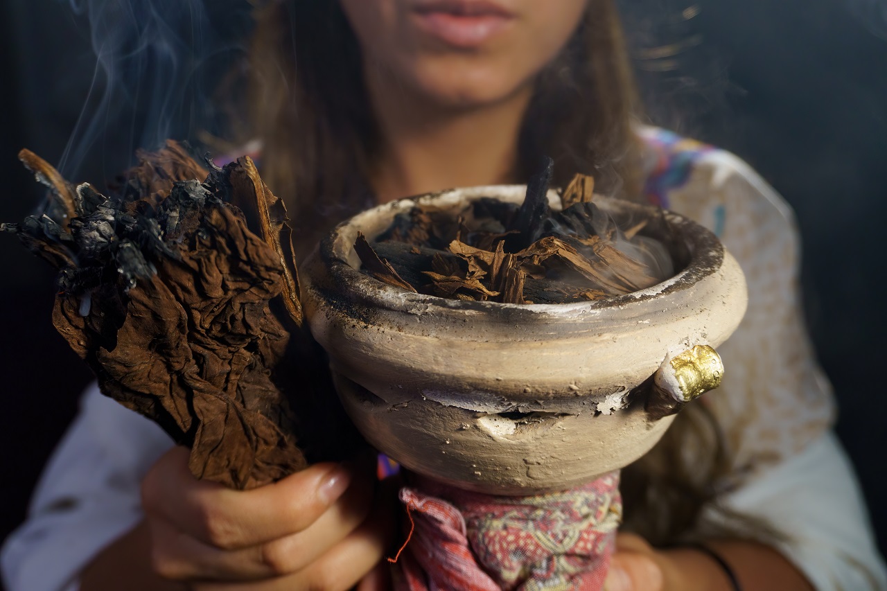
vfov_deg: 40.0
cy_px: 296
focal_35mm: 33
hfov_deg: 57.2
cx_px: 444
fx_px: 813
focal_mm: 22
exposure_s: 1/250
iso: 500
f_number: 4.5
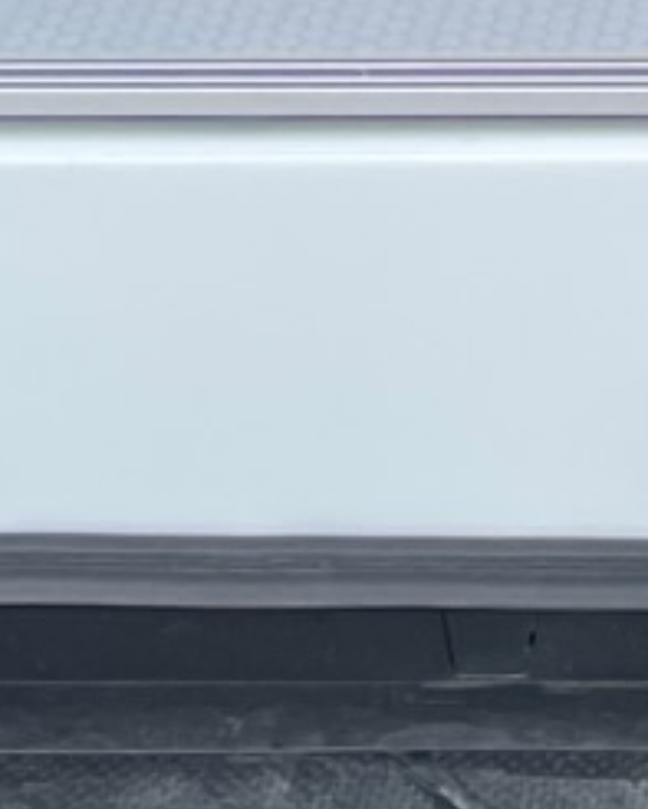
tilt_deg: -5.5
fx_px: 5055
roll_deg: +0.0
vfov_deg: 7.4
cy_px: -2031
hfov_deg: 7.1
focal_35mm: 211
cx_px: 1257
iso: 32
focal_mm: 4.2
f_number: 1.6
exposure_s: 1/1014
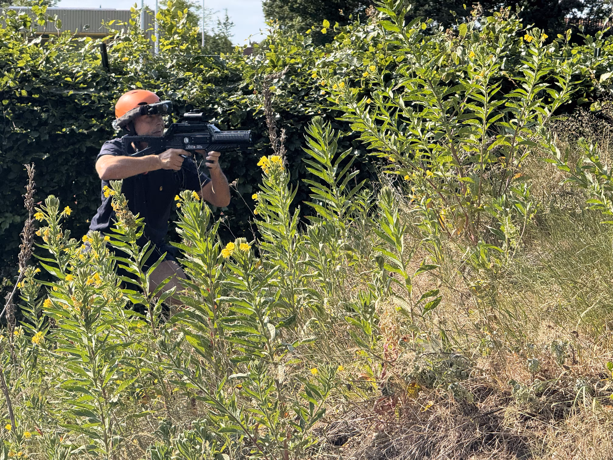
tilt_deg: -4.1
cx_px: 306
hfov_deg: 16.4
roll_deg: -0.6
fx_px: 2125
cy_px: 230
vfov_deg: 12.3
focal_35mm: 120
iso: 50
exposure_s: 1/576
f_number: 2.8
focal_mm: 15.66
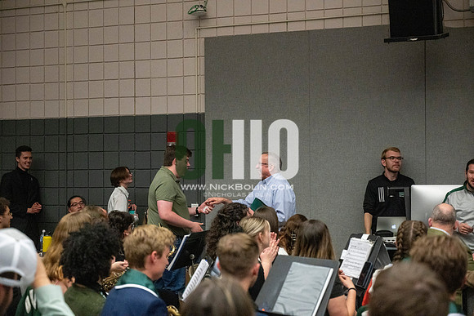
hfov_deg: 28.8
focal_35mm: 70
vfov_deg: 19.5
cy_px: 158
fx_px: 922
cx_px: 237
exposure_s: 1/500
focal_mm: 70
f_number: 4
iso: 10000
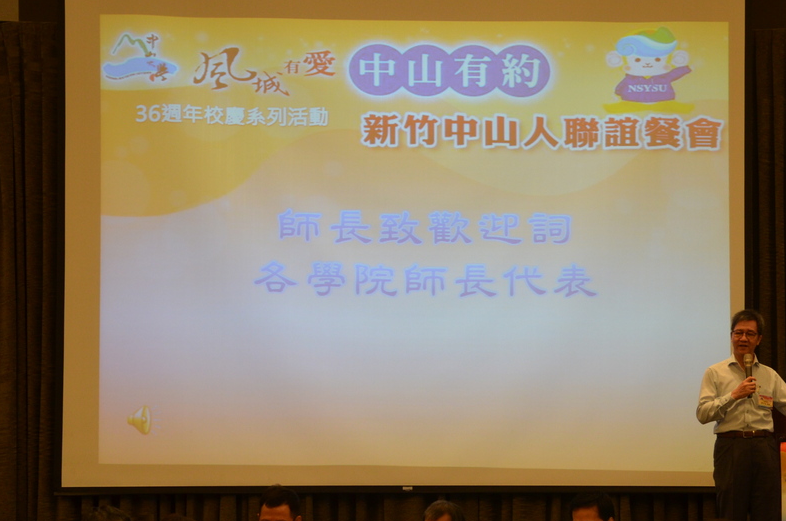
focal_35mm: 87
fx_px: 1896
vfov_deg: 15.6
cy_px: 332
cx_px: 483
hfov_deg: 23.4
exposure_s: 1/60
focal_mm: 38
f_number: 4.5
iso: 720
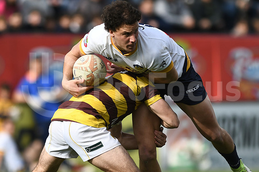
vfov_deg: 3.0
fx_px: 3230
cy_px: 86
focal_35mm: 450
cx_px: 130
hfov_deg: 4.6
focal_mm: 300
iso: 250
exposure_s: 1/4000
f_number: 2.8
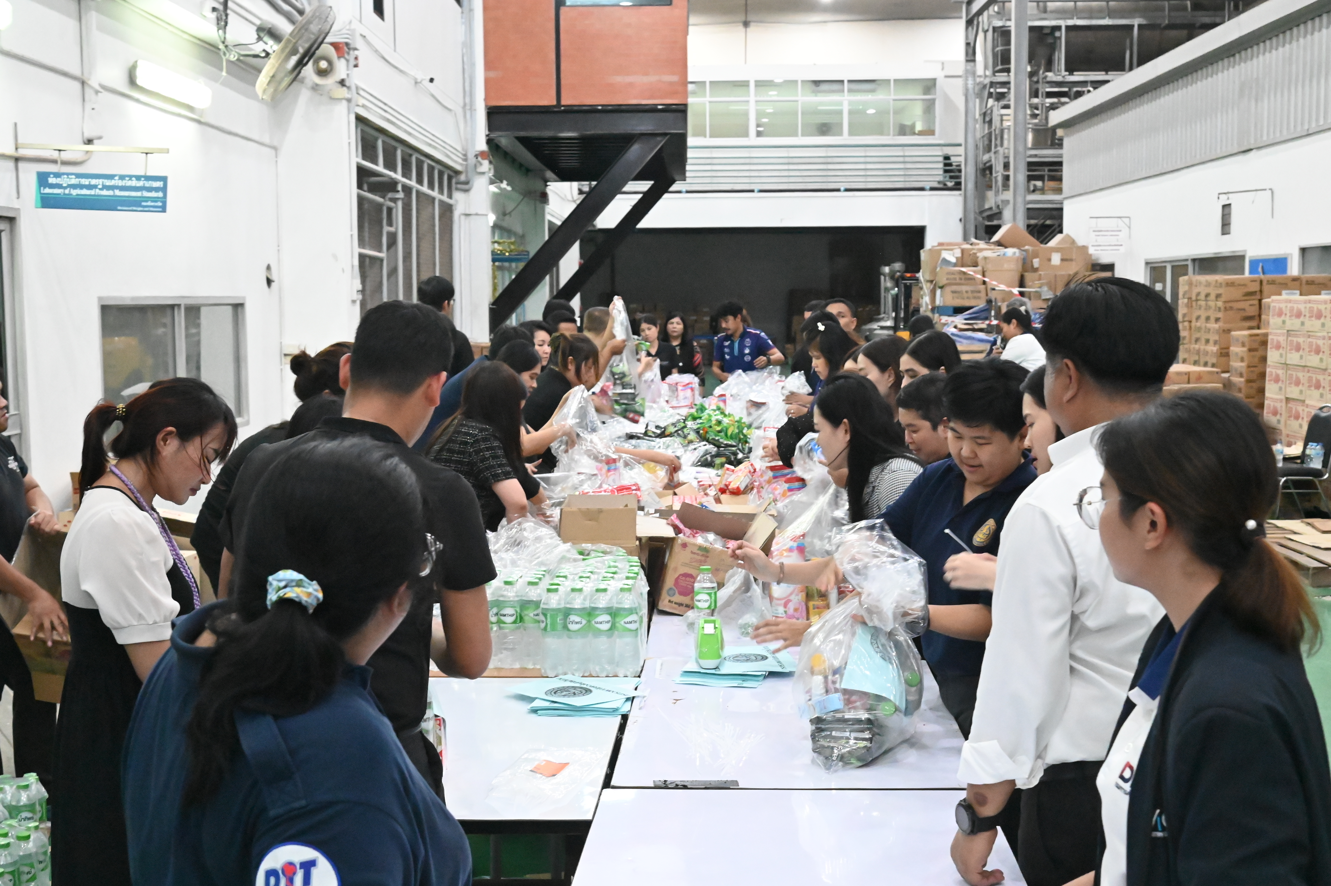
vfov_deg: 30.5
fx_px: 1626
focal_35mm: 44
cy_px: 443
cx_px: 666
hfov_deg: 44.5
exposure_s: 1/80
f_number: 10
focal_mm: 44
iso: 25600
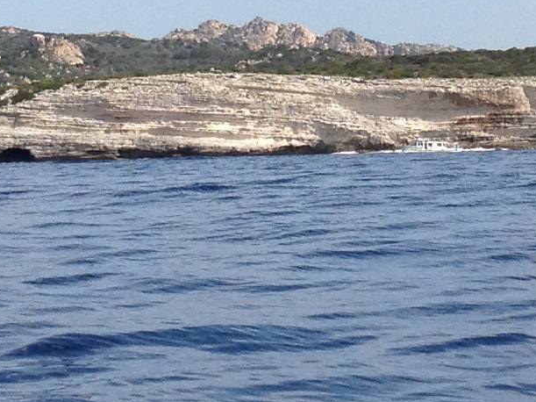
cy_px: -156
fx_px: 2895
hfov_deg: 10.6
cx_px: 254
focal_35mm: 187
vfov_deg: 7.8
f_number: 2.4
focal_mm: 4.28
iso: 64
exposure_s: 1/2208
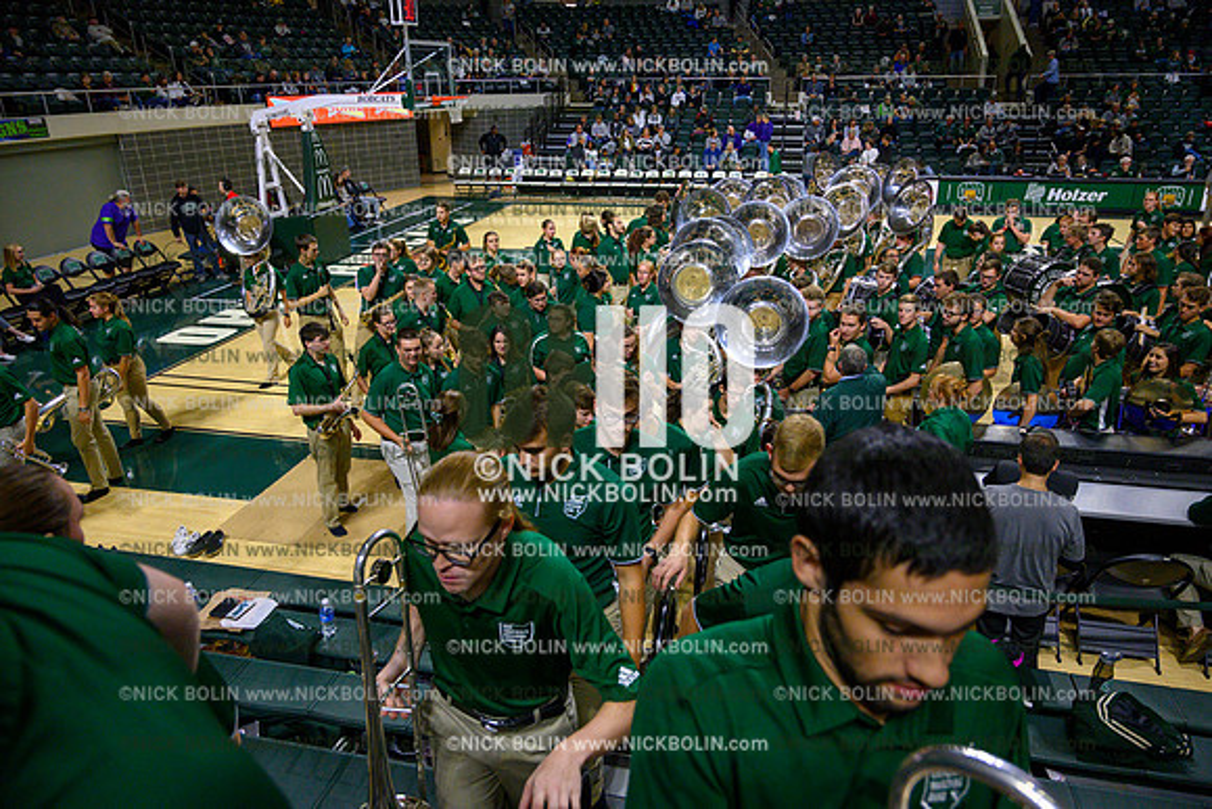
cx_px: 606
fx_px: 808
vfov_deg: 53.2
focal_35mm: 24
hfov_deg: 73.7
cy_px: 404
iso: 3200
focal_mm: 24
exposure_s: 1/800
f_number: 4.5
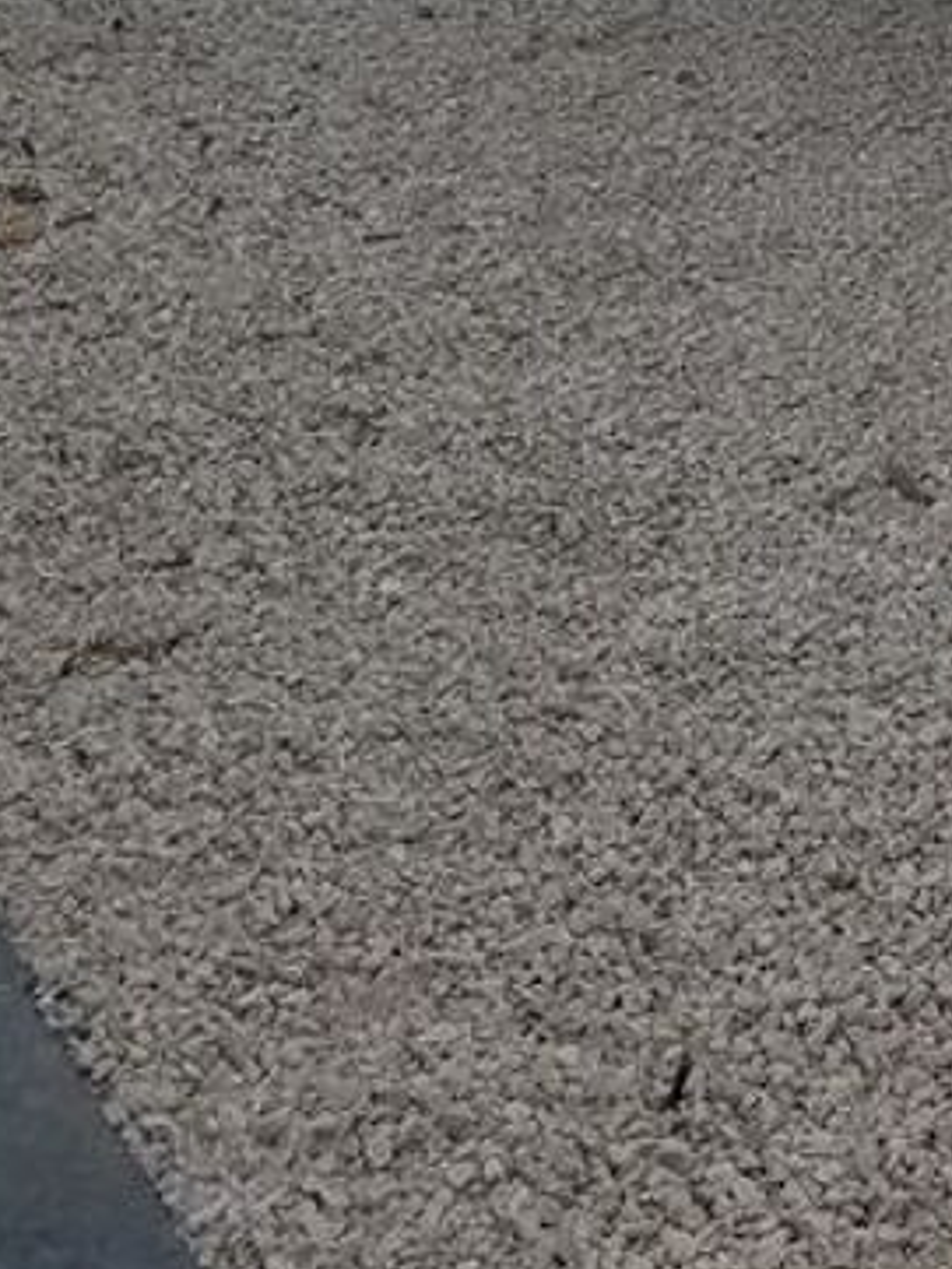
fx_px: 3518
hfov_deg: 13.7
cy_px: -613
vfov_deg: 18.2
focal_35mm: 96
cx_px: 1735
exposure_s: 1/910
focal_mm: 4.2
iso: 50
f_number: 1.7
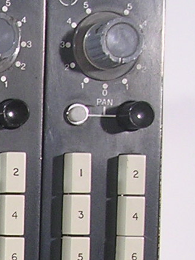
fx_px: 1478
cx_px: -348
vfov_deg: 9.7
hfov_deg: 6.9
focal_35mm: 197
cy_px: 388
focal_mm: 6.2
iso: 100
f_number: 2.9
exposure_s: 1/7.3
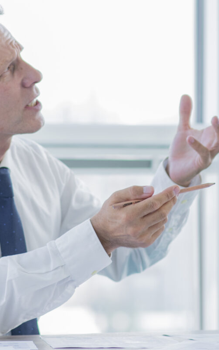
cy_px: 34
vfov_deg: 7.6
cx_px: 164
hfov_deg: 4.8
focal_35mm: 275
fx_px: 2628
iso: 320
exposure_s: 1/320
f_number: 2.8
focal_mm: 85
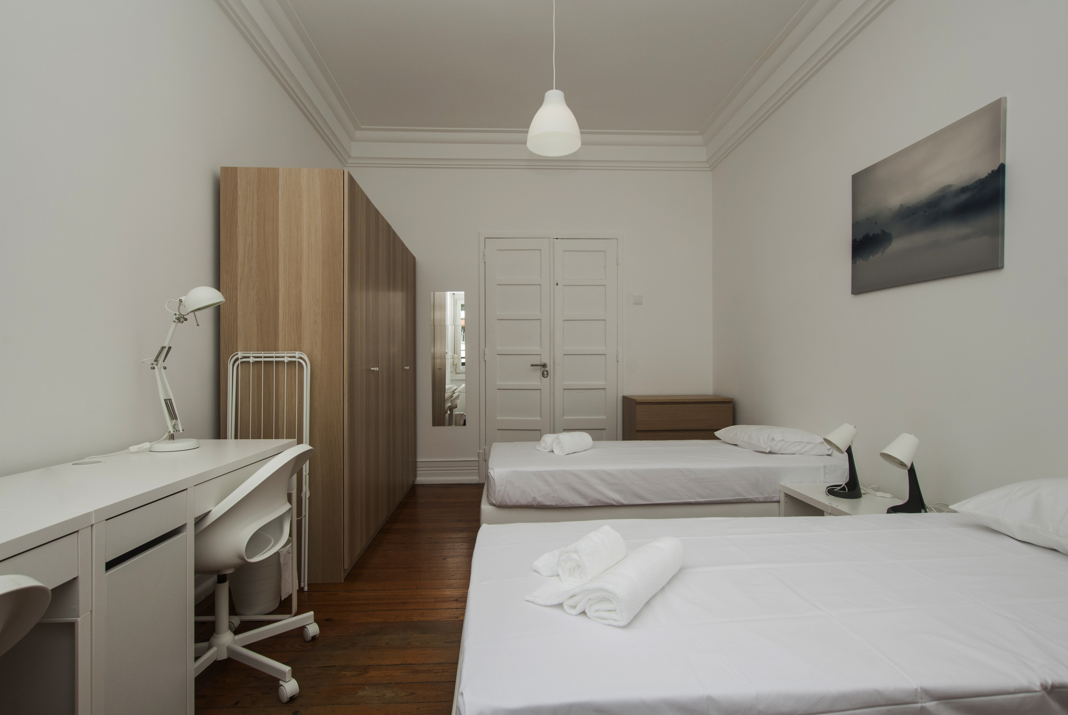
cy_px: 358
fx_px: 446
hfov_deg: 100.3
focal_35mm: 15
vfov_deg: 77.5
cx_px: 534
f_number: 8
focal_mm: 10
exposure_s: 1/60
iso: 100
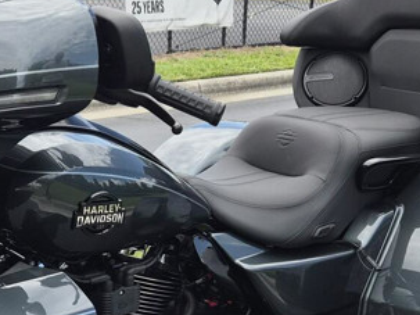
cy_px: 307
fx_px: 982
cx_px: 69
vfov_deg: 17.8
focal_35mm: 81
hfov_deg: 23.7
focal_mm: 5.4
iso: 80
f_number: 1.8
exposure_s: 1/2888
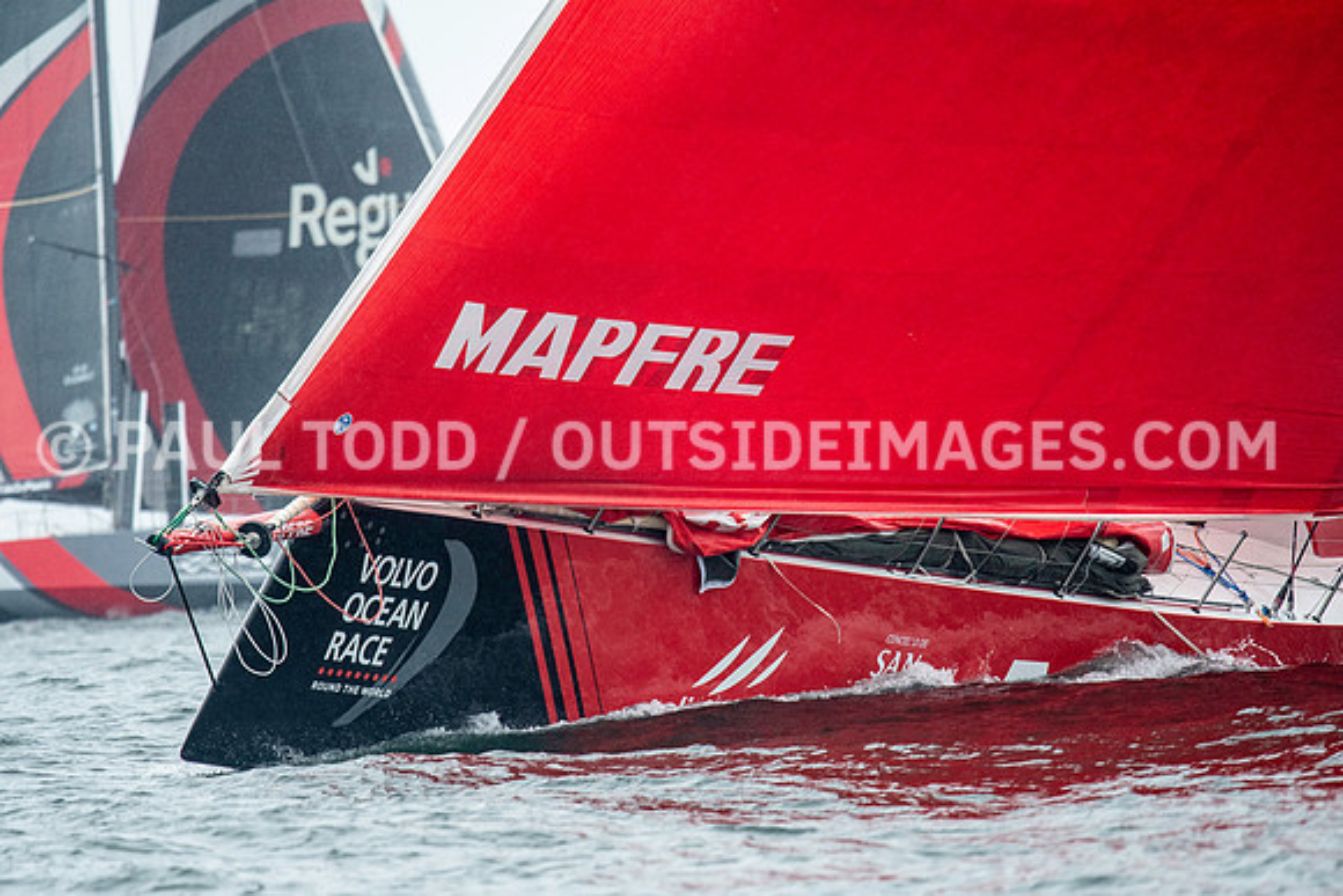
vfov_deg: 3.1
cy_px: 448
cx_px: 672
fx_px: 16791
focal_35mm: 450
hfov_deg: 4.6
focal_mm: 300
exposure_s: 1/2500
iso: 1000
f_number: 4
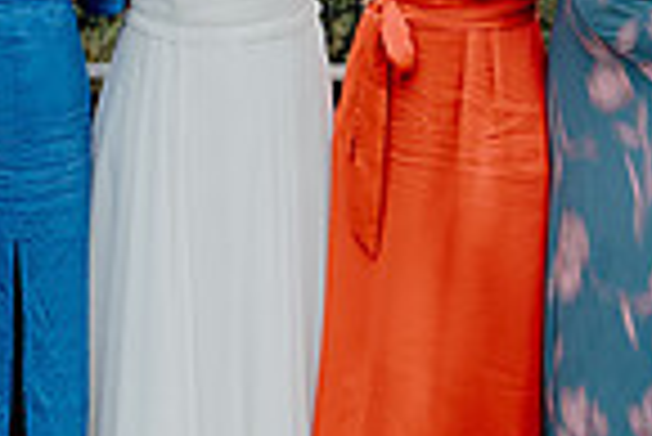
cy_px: -38
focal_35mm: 220
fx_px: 3988
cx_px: 184
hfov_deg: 9.3
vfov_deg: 6.2
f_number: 5.6
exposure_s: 1/160
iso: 125
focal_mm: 55
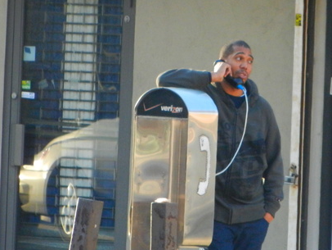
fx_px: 8416
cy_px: 170
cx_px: 175
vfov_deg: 1.7
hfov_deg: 2.3
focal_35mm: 877
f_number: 5.9
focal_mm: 81
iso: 640
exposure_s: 1/200
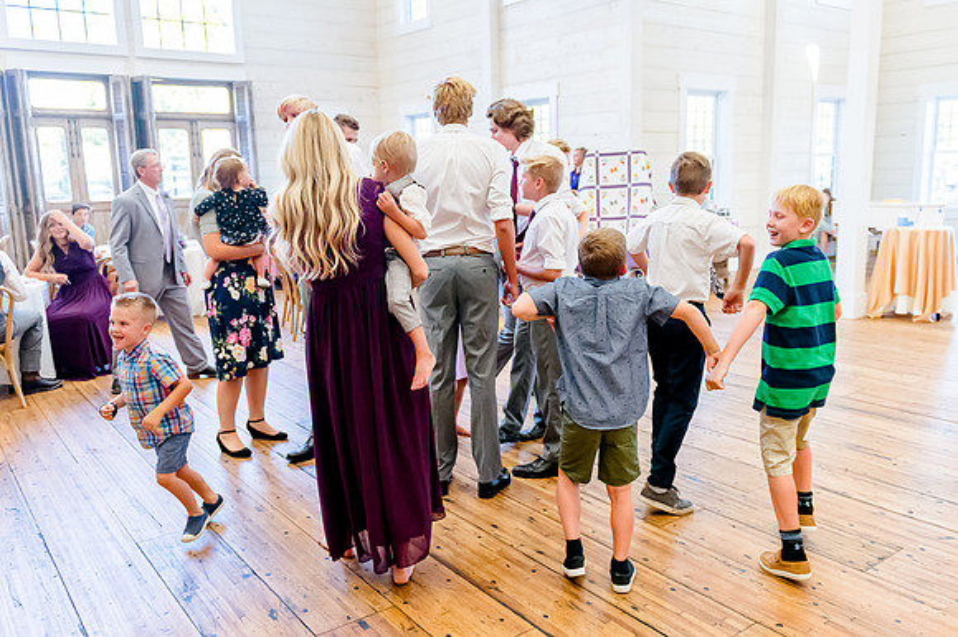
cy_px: 318
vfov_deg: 43.9
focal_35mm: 30
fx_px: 791
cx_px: 505
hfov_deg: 62.3
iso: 2500
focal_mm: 24
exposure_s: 1/640
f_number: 2.8
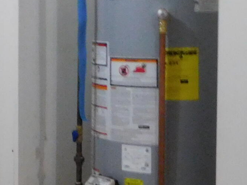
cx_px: -201
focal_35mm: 113
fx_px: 806
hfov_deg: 15.1
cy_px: 44
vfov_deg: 13.1
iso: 500
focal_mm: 4.5
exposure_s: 1/8
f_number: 3.4
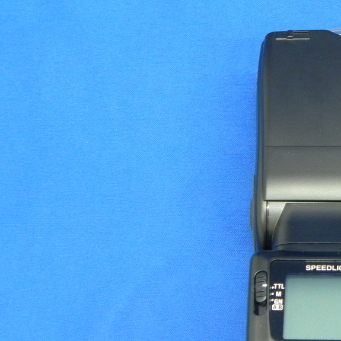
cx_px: 337
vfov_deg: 18.1
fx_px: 1070
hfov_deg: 17.7
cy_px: 225
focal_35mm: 96
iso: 400
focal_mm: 9.2
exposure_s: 1/31.7
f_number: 3.5
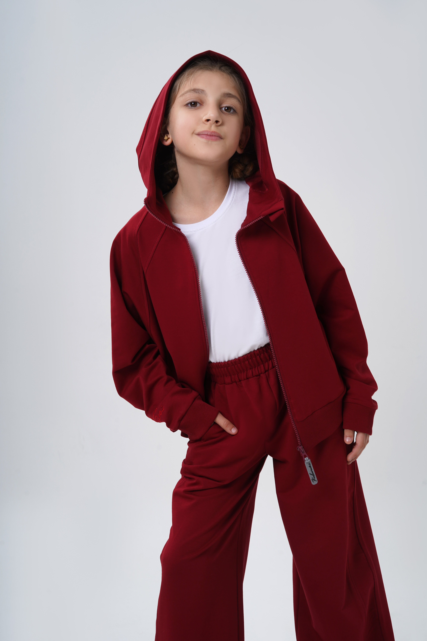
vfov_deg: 39.6
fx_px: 890
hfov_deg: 27.0
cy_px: 320
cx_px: 214
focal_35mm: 50
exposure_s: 1/160
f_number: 10
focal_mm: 50
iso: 100
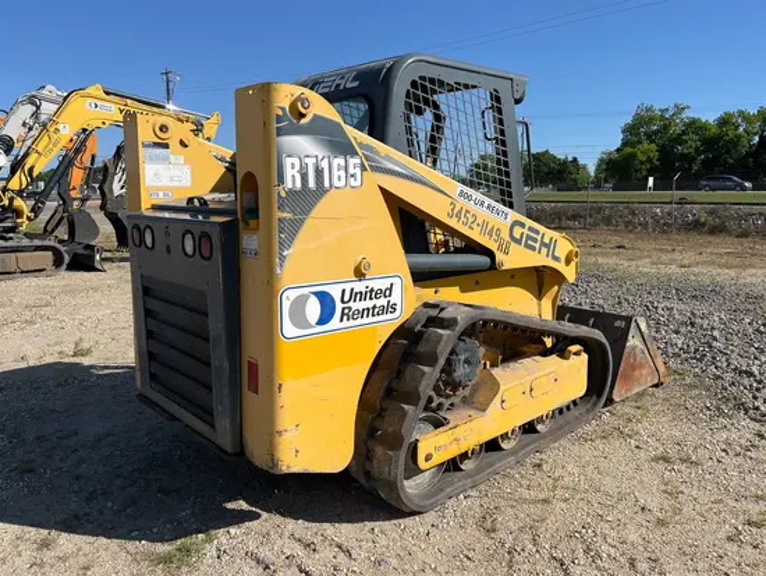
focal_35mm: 26
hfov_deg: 67.3
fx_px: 576
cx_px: 383
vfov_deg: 53.1
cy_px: 288
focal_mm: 5.1
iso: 50
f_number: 1.6
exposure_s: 1/4854
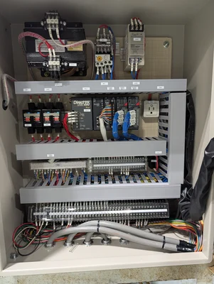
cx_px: 107
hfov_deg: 56.9
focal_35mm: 24
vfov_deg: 71.5
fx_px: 197
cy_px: 142
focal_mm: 6.9
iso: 1351
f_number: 1.68
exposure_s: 1/526
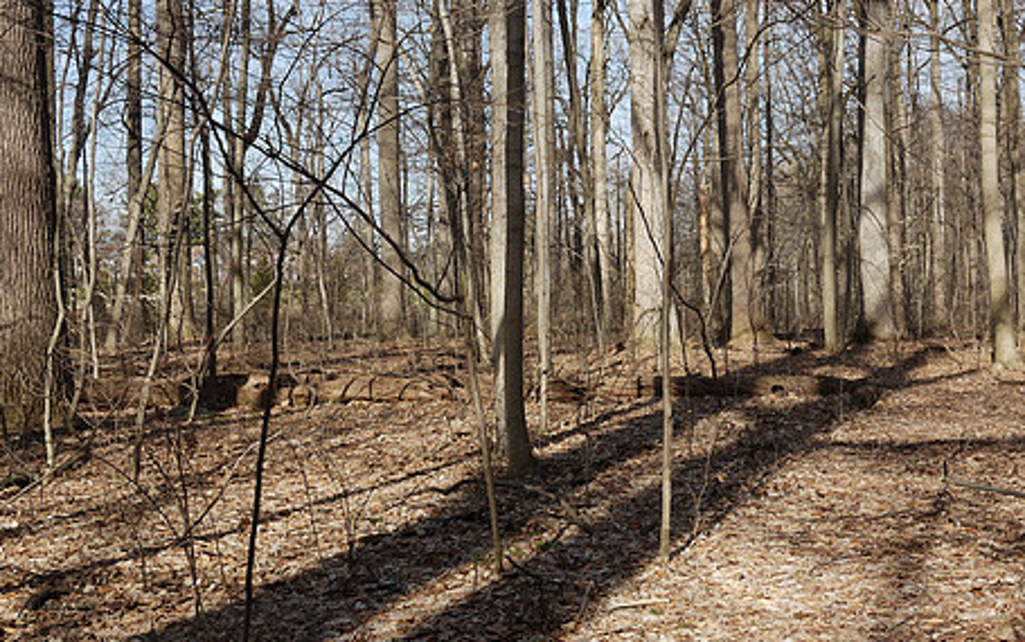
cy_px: 247
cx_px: 586
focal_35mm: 54
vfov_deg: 24.0
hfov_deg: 37.4
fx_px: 1509
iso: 100
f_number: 9
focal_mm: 20
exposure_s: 1/125
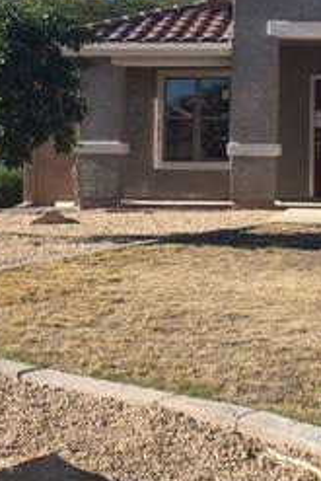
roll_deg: +0.0
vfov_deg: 25.7
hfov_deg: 17.0
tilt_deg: +3.1
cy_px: 129
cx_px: 344
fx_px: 1042
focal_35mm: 78
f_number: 2.2
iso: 25
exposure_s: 1/1054
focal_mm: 4.15
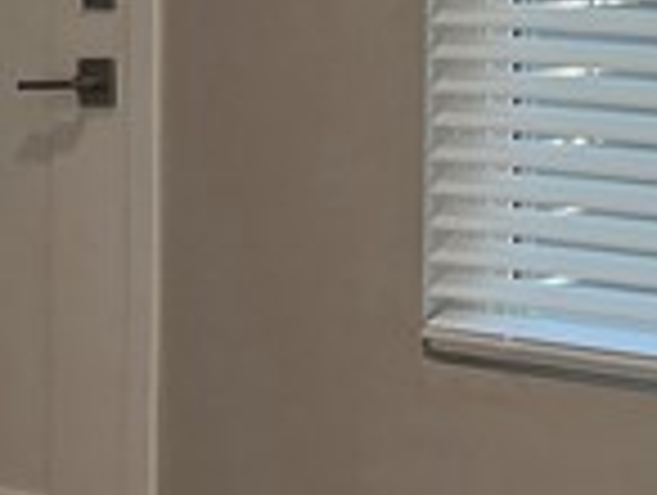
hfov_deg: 10.6
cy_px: -153
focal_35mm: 182
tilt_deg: -1.0
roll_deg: +0.3
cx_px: 855
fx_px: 3460
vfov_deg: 8.1
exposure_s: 1/135
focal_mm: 5.7
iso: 32
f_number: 1.5
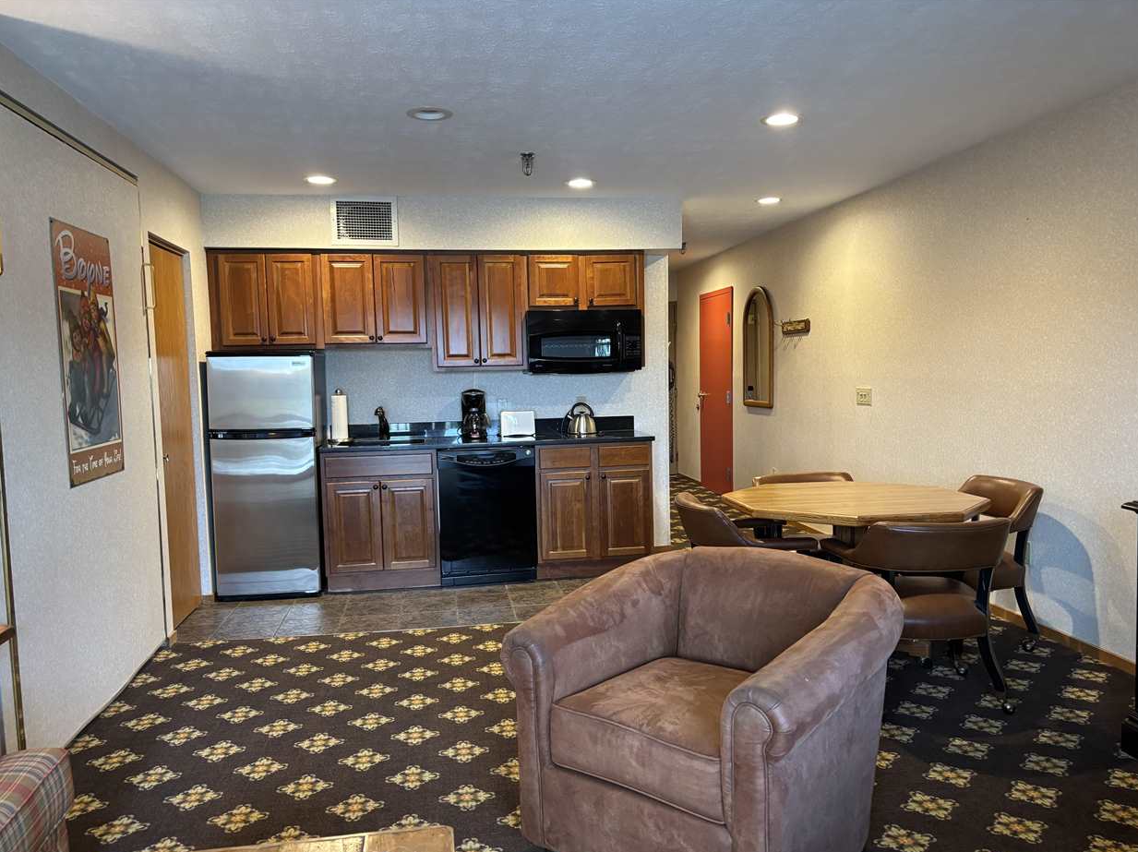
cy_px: 437
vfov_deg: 51.3
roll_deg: +1.2
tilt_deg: -5.9
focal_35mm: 27
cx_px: 575
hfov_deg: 65.4
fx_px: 887
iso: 320
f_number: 1.6
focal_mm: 5.96
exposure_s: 1/60
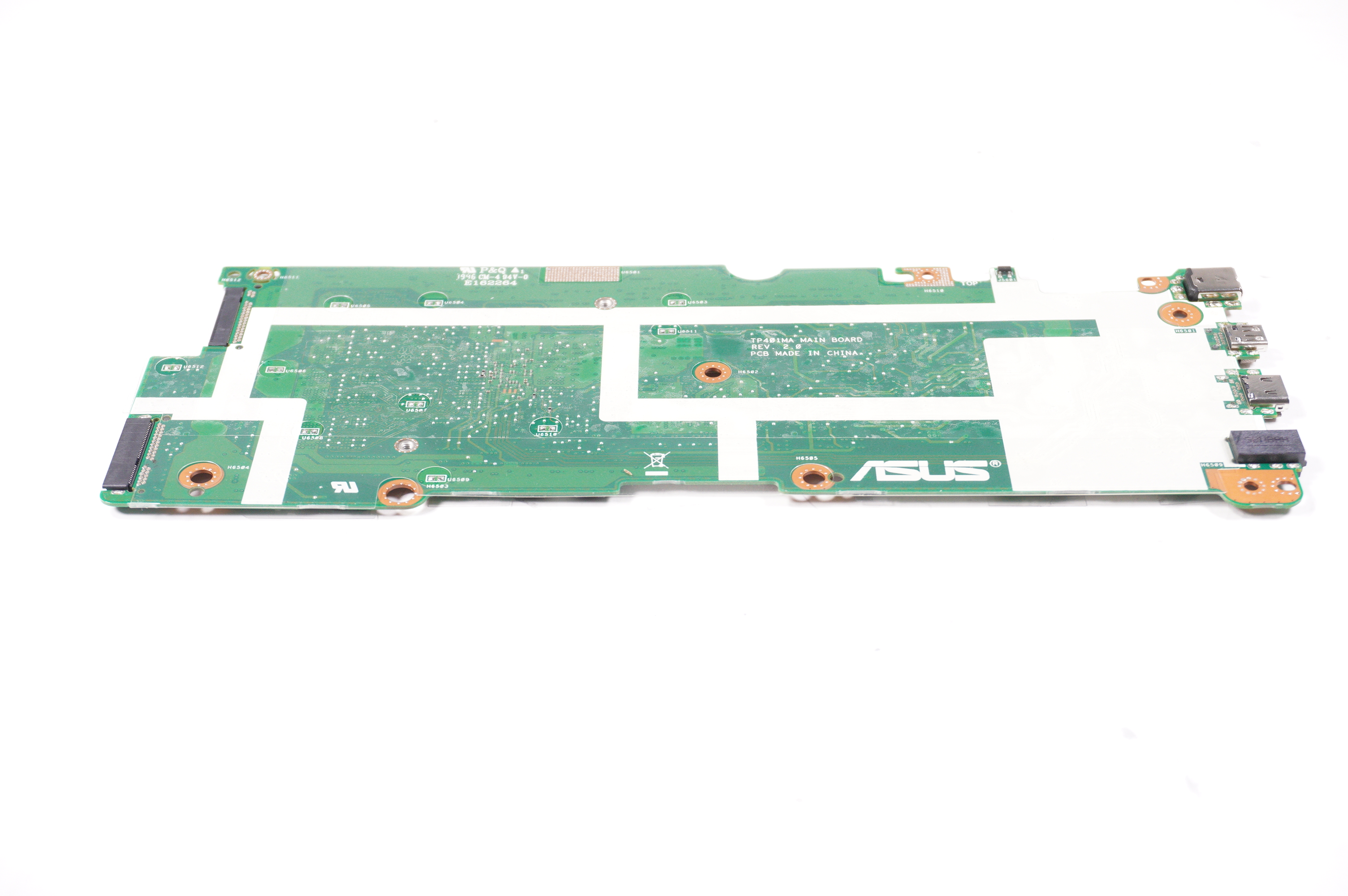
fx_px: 1908
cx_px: 674
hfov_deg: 38.9
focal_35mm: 51
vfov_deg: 26.4
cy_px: 448
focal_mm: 34
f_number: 6.3
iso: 1000
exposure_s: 1/250
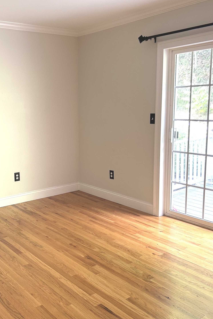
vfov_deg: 51.9
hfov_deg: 35.4
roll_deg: +1.1
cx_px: 62
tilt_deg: -8.7
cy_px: 157
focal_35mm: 37
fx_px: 328
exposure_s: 1/60
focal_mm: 5.7
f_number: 1.5
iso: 80
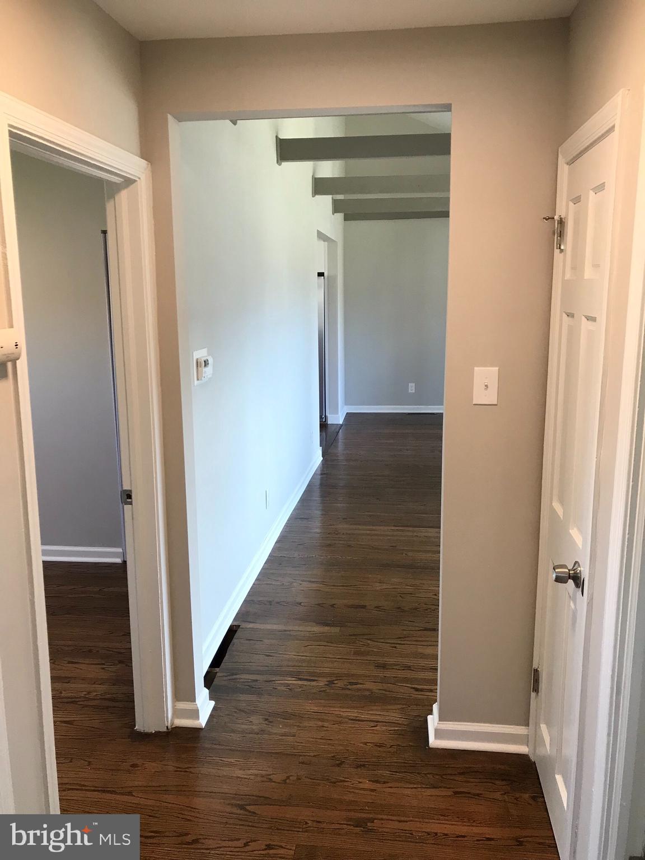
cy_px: 430
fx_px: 696
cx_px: 322
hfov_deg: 49.7
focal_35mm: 28
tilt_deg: -10.1
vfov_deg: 63.4
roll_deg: +0.4
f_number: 1.8
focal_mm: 3.99
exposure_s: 1/30
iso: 20
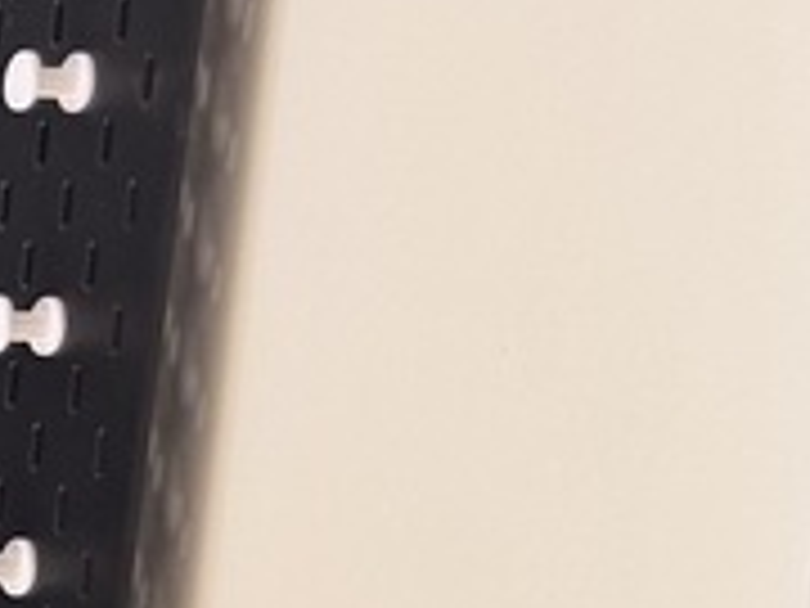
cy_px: 1121
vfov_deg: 7.5
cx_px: -2282
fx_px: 4493
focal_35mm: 192
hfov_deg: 7.6
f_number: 1.78
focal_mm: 6.76
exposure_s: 1/121
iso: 80
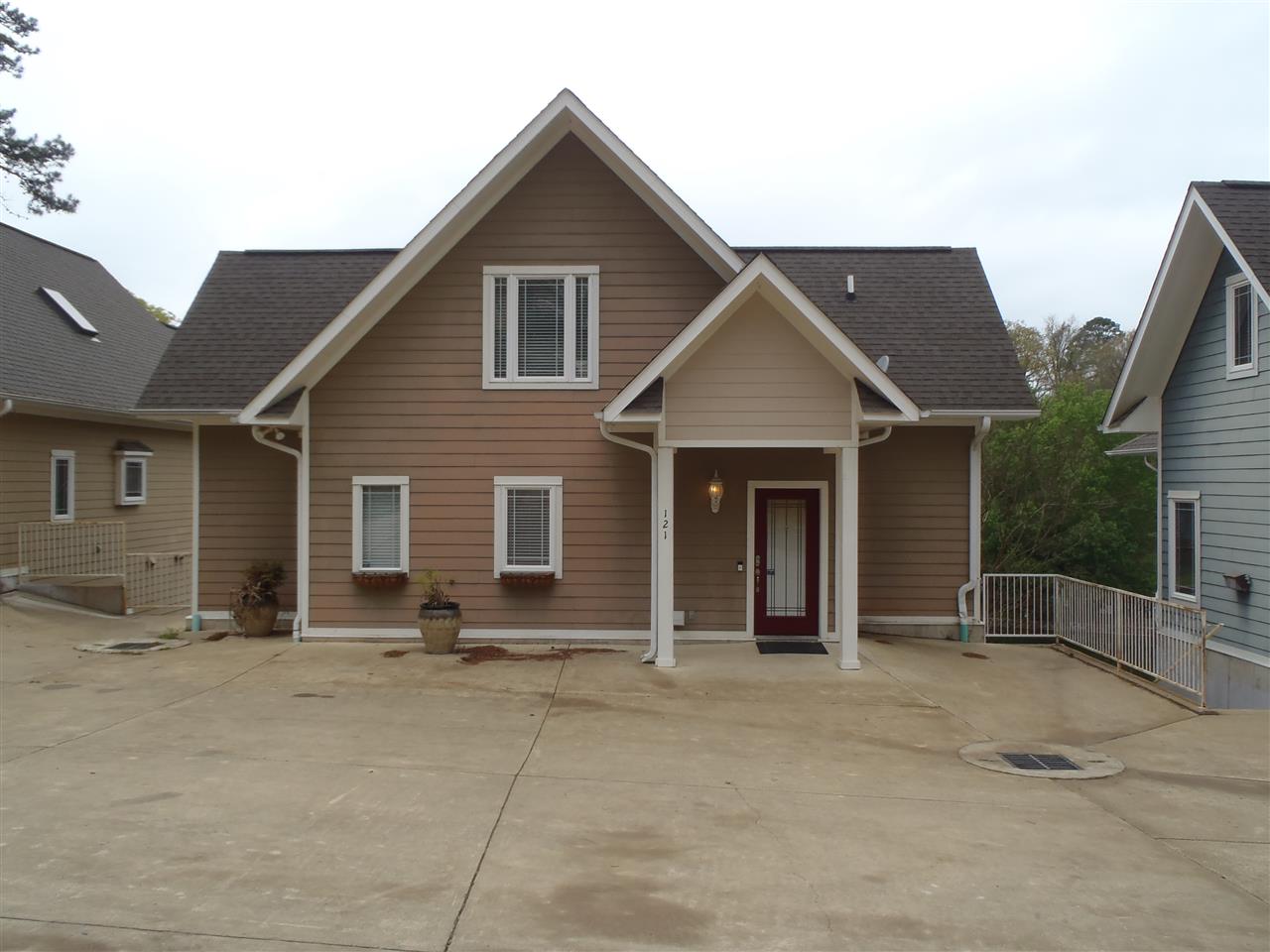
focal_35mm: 28
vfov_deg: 49.7
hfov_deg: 63.4
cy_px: 476
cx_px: 635
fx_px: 1027
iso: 80
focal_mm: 5
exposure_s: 1/160
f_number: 3.9
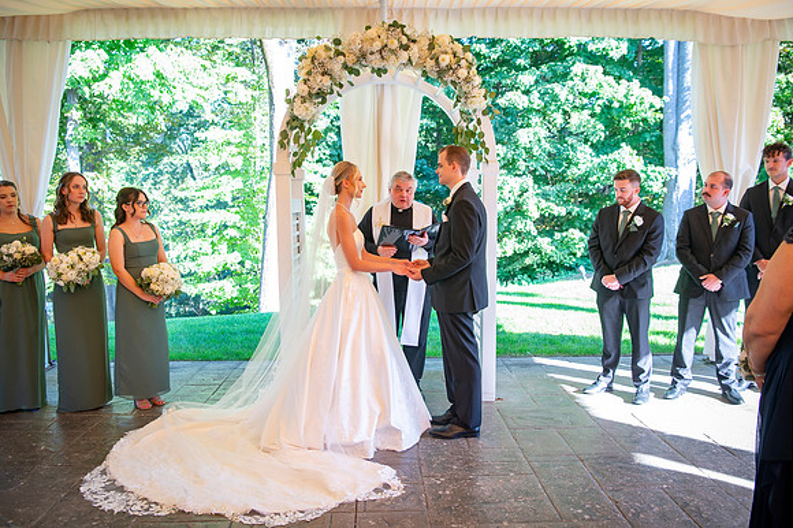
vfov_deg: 42.9
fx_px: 671
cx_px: 396
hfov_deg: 61.2
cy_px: 264
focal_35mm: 30
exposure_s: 1/100
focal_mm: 30
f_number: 4
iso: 400
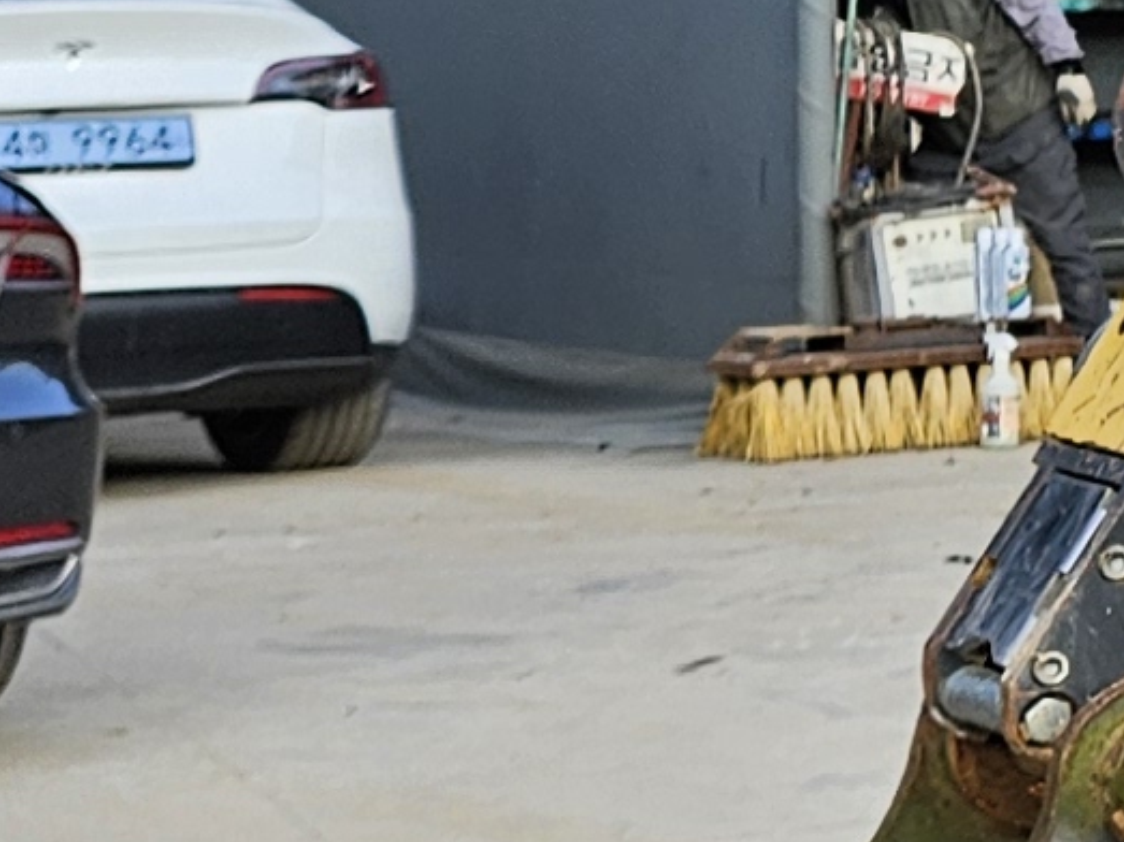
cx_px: 3449
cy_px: -292
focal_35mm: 176
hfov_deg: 9.0
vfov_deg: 8.3
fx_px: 5714
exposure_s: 1/180
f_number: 1.8
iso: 25
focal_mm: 5.4
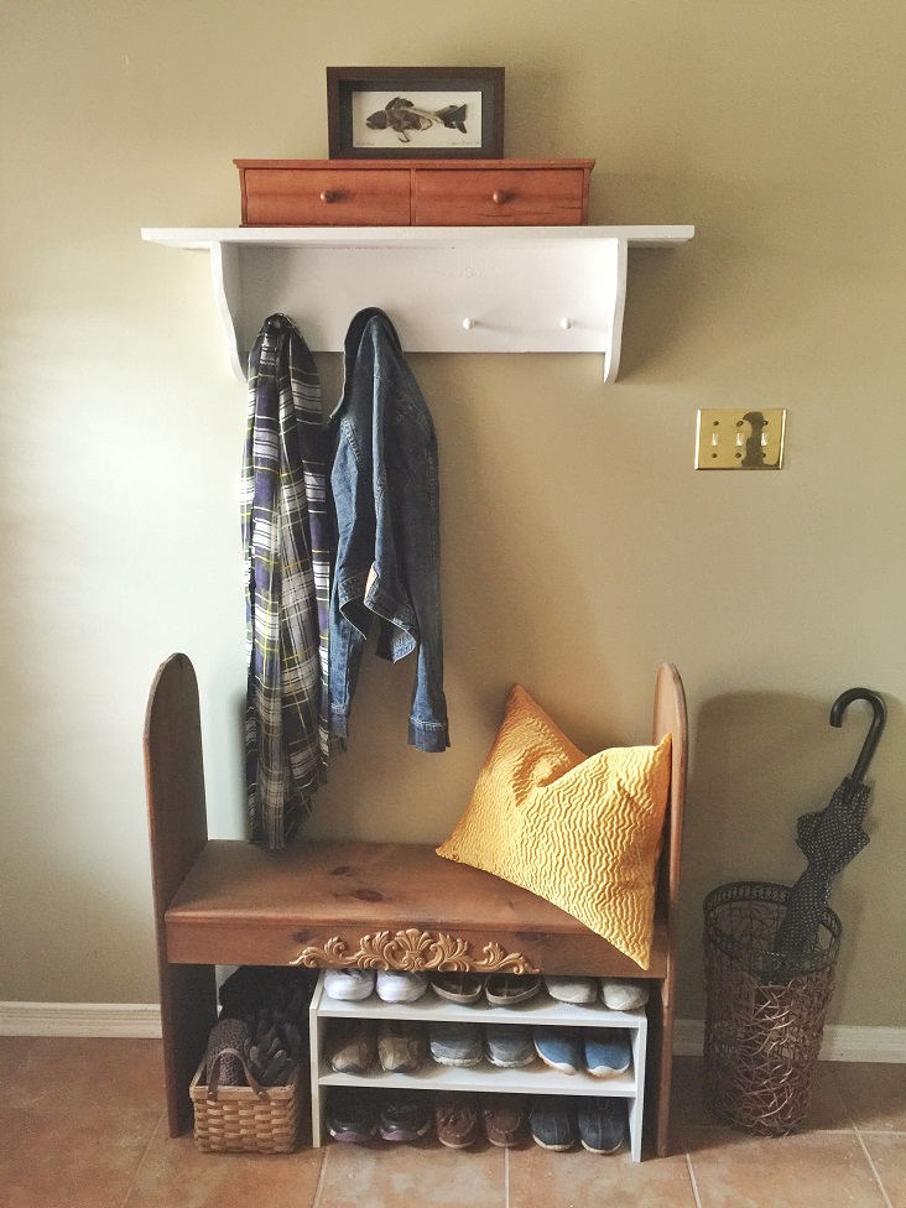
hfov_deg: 48.2
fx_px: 1012
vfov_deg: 61.7
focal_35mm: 29
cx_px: 453
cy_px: 604
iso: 100
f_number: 2.2
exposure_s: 1/10
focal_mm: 4.15
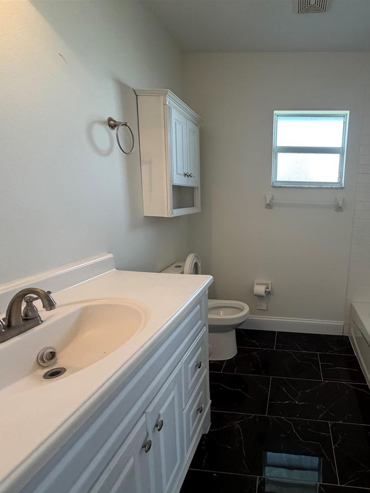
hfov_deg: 65.0
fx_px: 271
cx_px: 272
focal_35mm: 19
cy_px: 250
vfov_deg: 84.7
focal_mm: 2.22
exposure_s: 1/120
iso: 200
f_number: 2.2
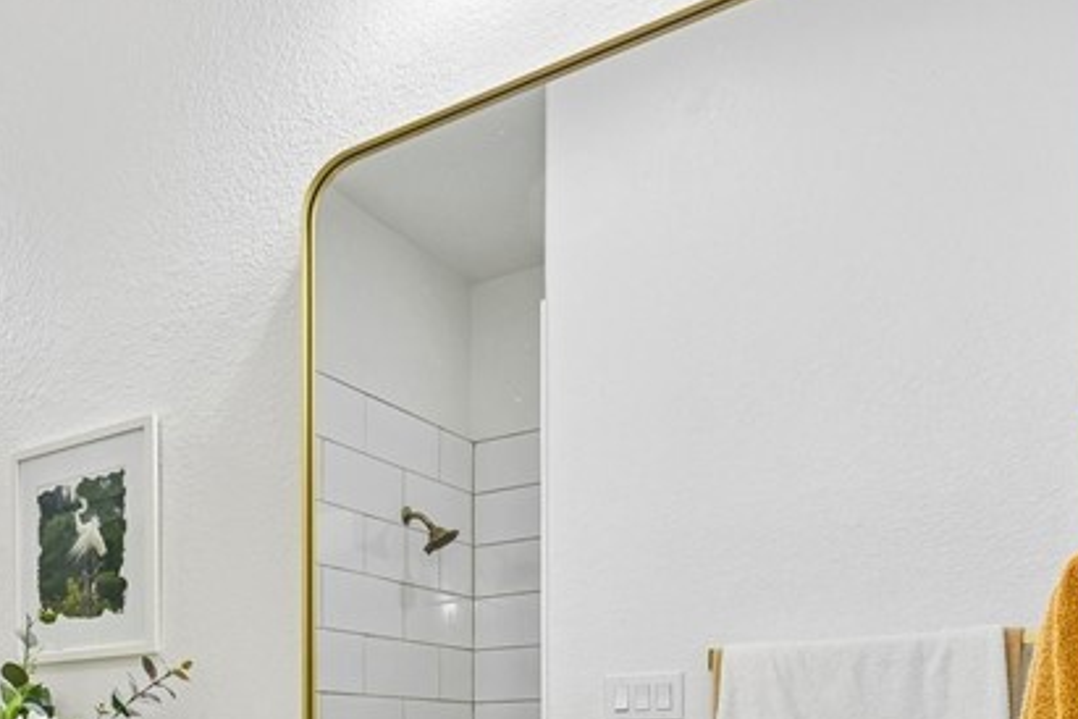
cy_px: 762
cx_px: -150
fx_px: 1108
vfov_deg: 32.3
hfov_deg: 40.2
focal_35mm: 37
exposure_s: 1/15
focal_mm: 14
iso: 110
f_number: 8
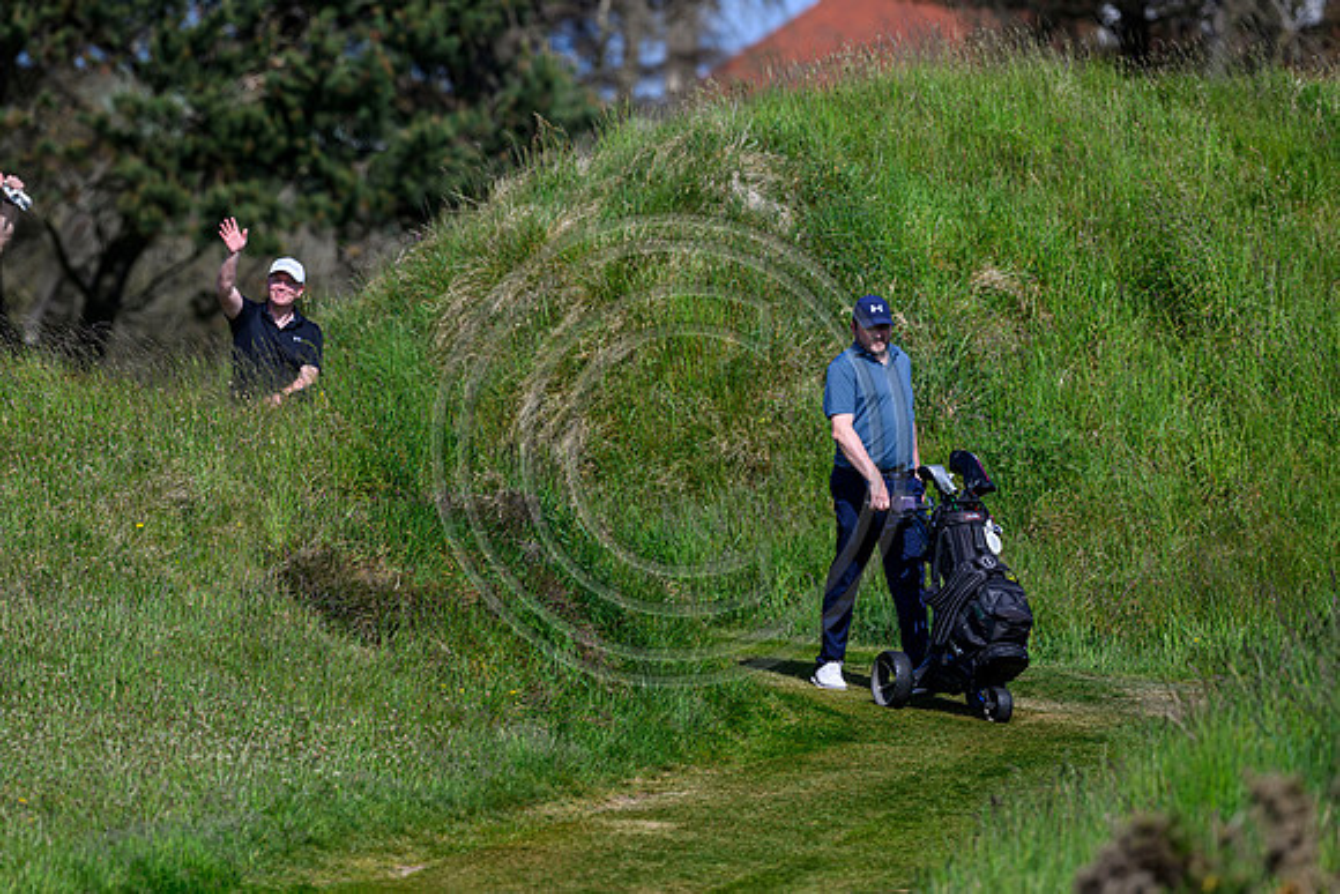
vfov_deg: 3.4
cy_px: 447
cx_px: 670
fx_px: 14892
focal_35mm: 400
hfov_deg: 5.2
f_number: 5
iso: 500
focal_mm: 400
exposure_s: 1/5000
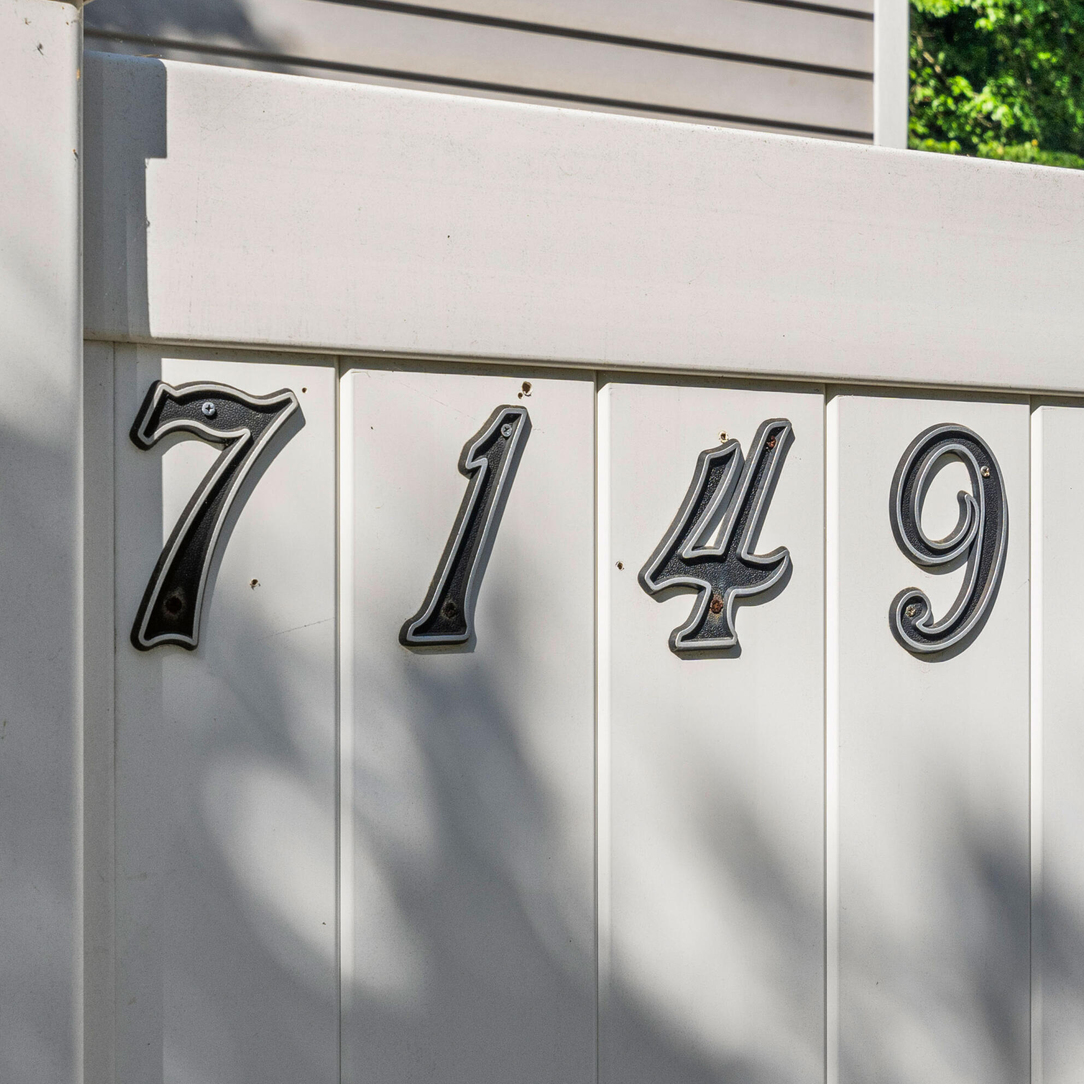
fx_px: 2374
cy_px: 538
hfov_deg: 25.7
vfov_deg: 25.7
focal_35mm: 67
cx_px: 637
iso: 250
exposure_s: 1/1250
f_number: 8
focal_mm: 35
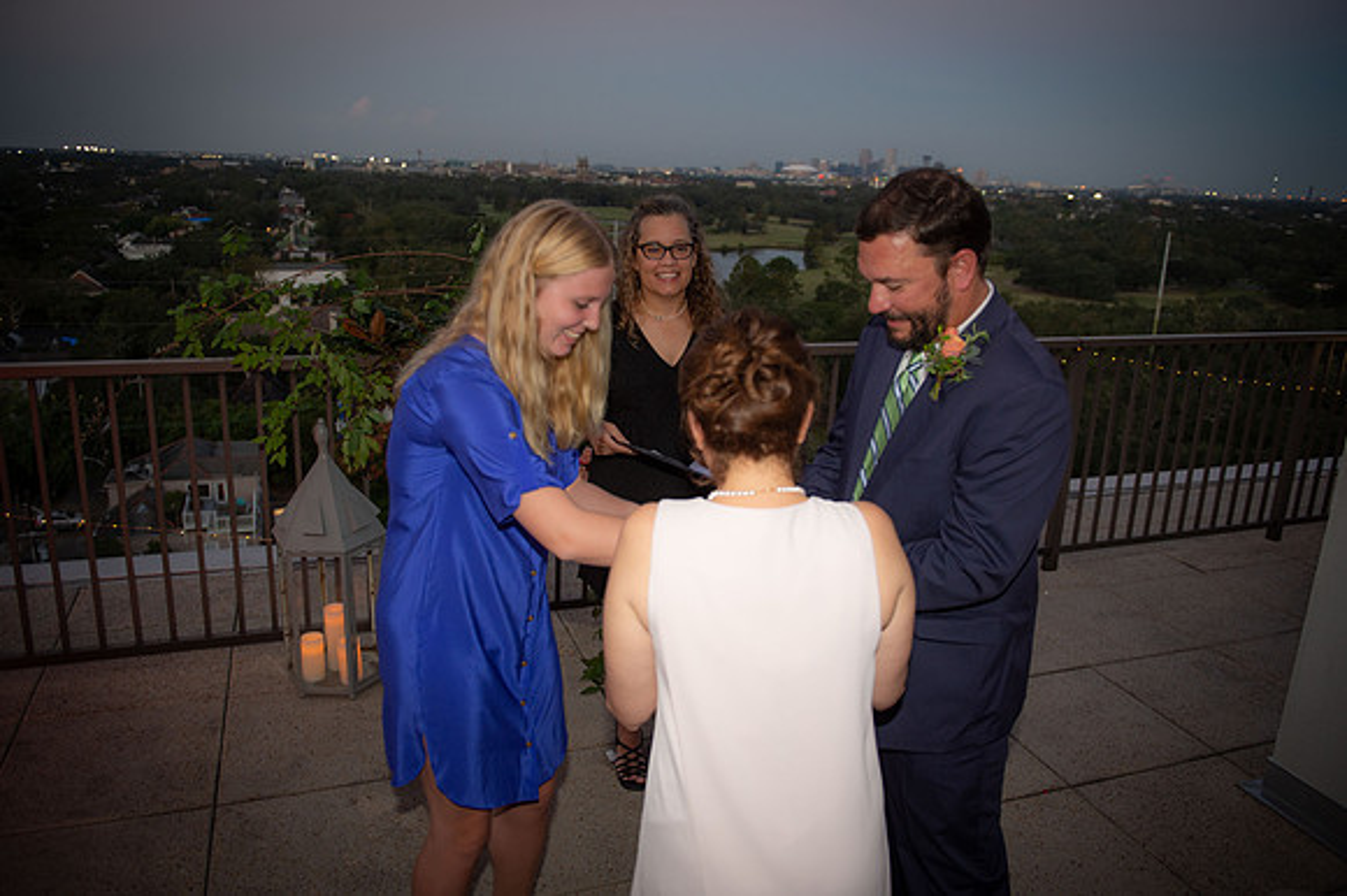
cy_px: 448
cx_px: 674
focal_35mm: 27
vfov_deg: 47.9
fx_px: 1010
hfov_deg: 67.4
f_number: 3.5
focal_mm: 27
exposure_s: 1/125
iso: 800
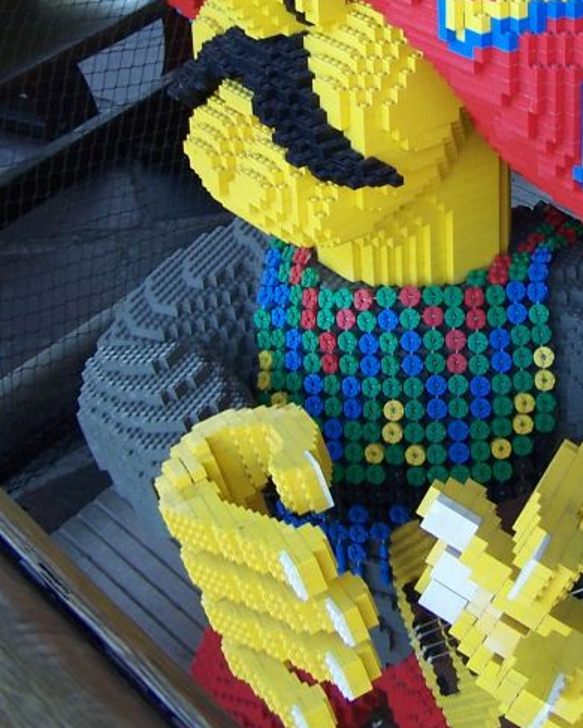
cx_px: 419
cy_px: 136
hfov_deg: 19.6
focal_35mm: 78
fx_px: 1681
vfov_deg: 24.0
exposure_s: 1/90
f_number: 2.8
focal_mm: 6.3
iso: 80
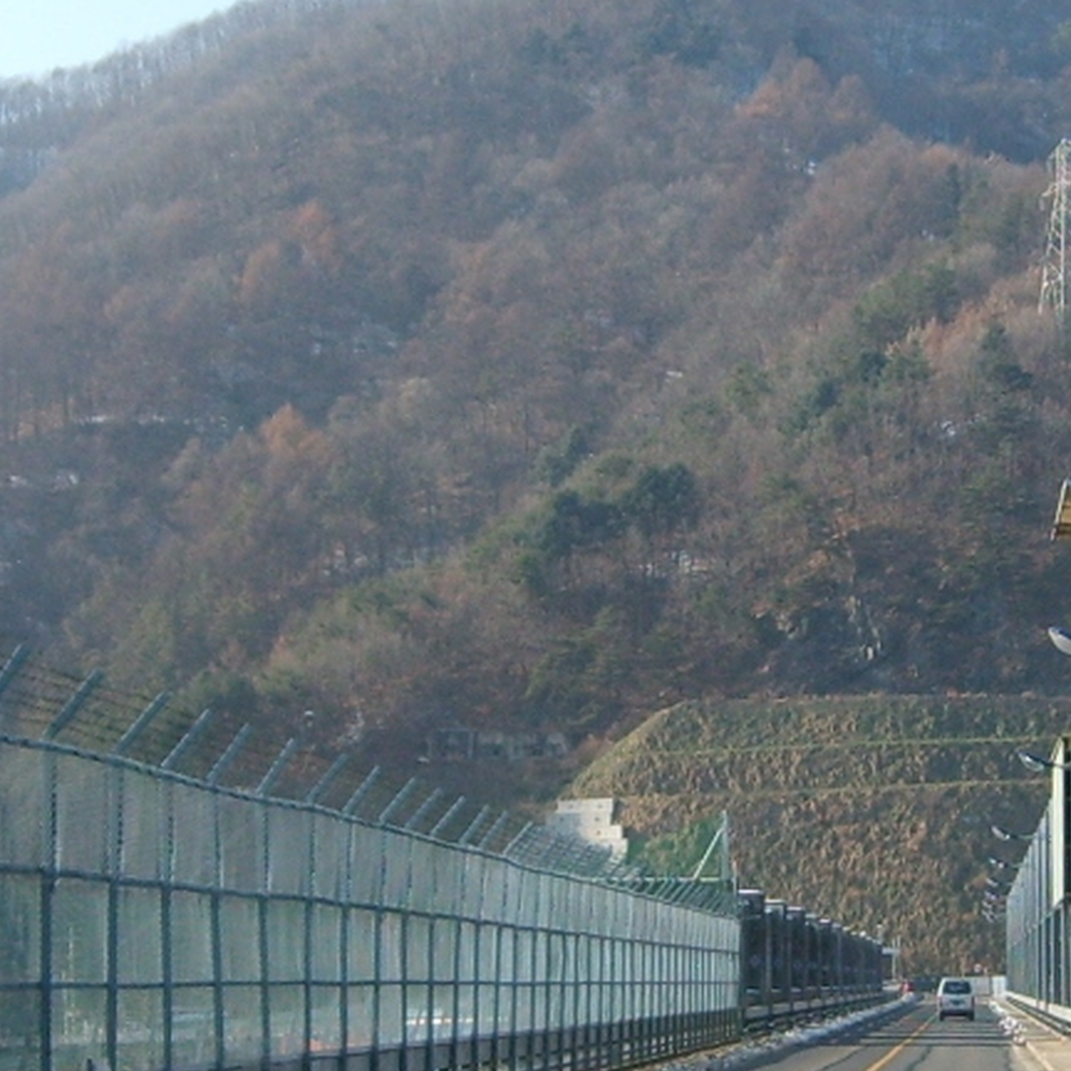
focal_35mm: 53
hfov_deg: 31.9
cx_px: 712
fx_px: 1855
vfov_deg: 32.2
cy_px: 581
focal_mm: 5.8
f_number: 2.8
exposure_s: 1/500
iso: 50
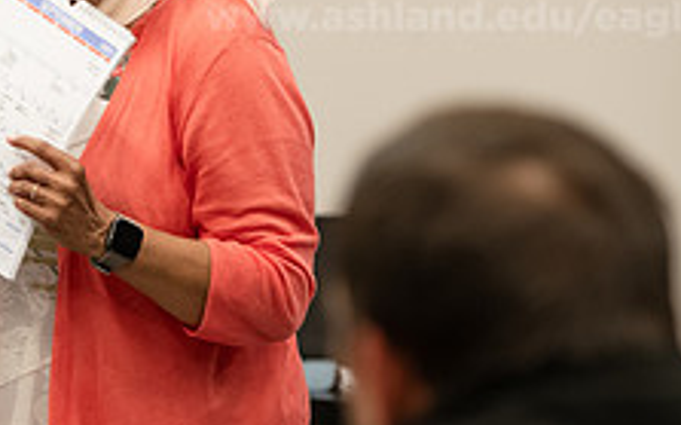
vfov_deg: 4.1
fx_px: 5897
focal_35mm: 318
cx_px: 67
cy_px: 81
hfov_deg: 6.6
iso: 1250
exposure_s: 1/200
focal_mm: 120
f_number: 2.8
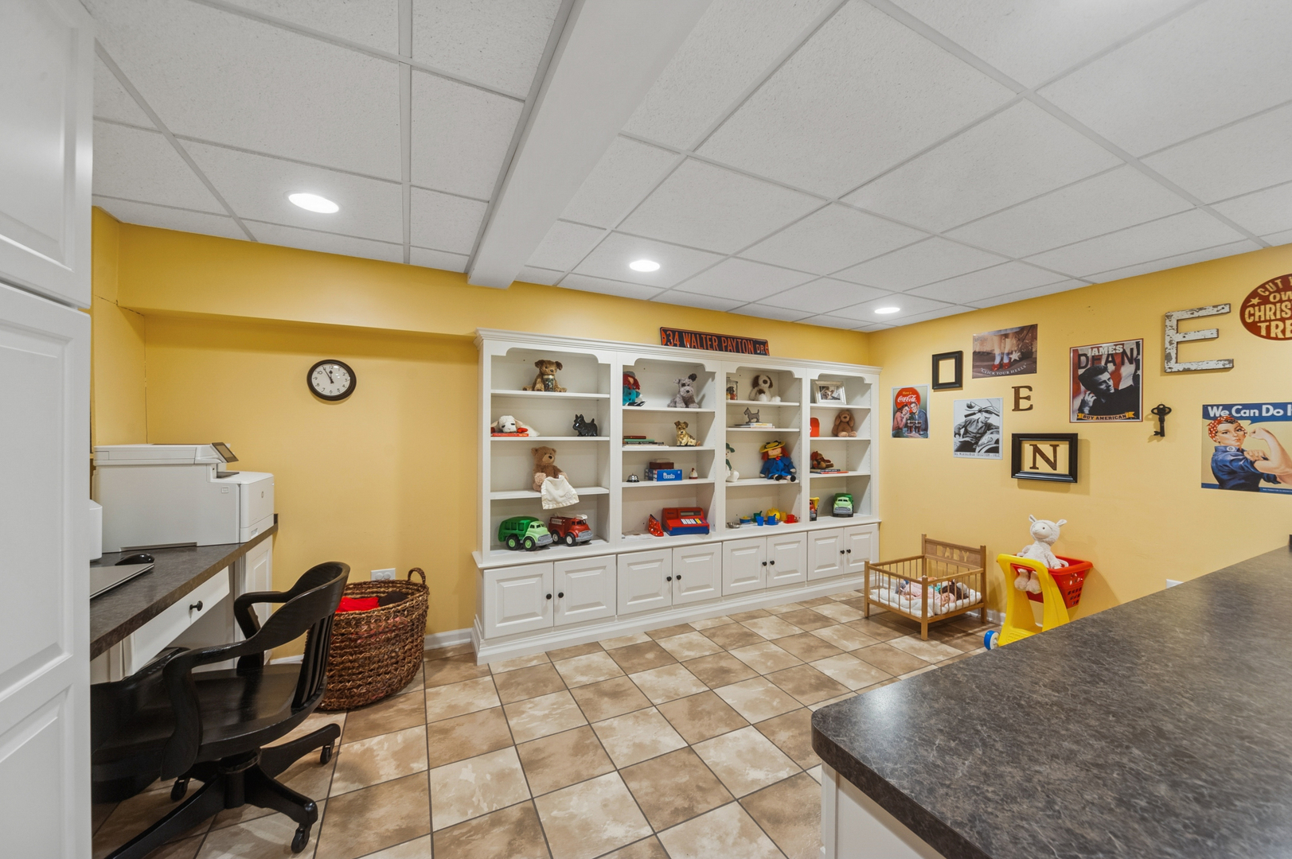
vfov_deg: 85.4
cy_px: 430
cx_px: 646
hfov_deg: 108.4
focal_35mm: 13
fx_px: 466
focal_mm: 13
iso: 400
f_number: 8
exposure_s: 1/13
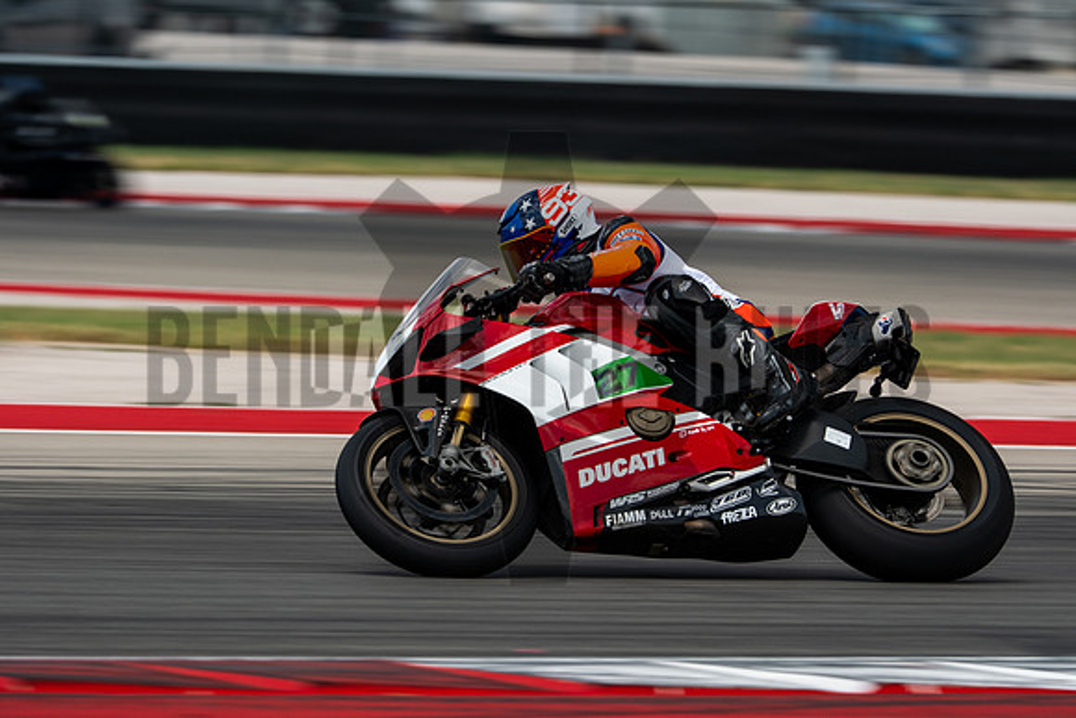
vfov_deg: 3.3
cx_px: 538
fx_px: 12556
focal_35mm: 420
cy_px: 359
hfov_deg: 4.9
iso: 160
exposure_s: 1/250
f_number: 6.4
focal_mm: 280
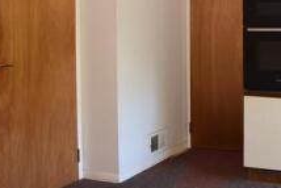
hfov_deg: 33.1
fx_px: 359
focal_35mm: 46
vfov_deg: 28.0
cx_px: 355
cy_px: 11
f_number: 10
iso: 400
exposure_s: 1/3
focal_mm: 10
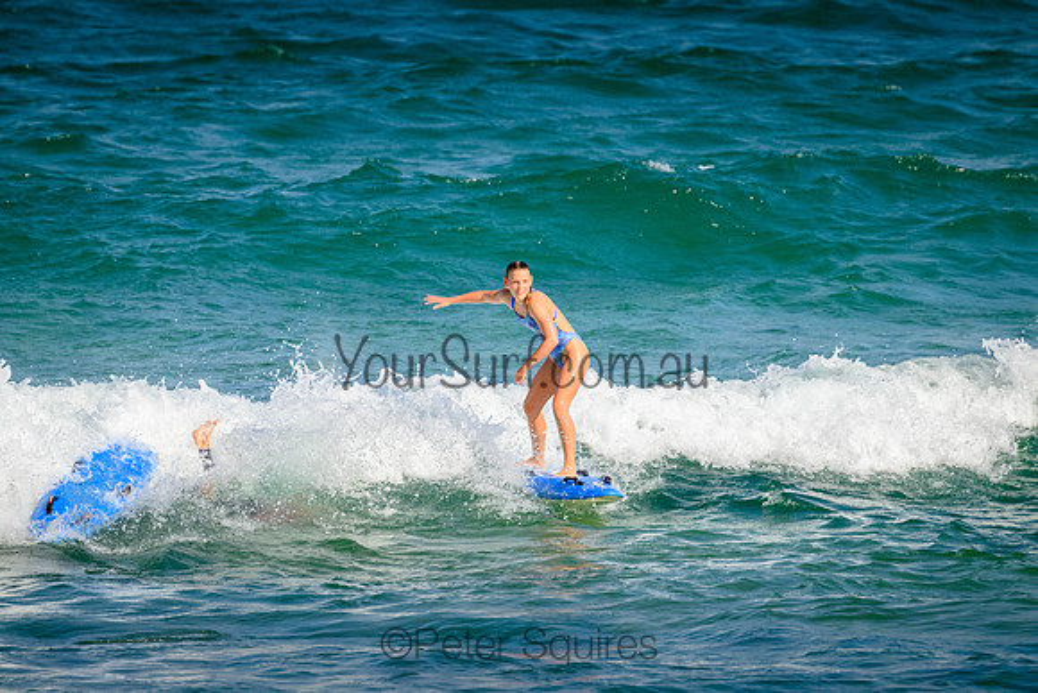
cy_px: 346
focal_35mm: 800
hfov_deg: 2.6
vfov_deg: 1.7
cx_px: 519
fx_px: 23071
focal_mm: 800
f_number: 11
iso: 1100
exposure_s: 1/2000
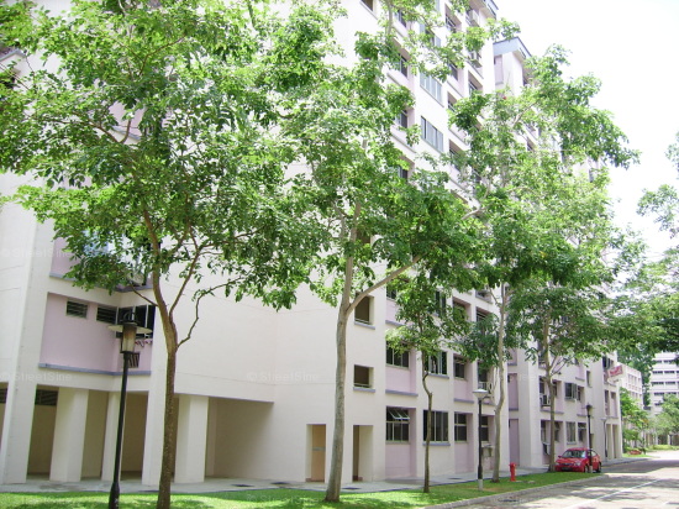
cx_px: 340
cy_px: 254
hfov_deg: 52.6
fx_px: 686
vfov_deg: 40.7
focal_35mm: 35
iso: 50
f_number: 2.8
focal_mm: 5.95
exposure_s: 1/594
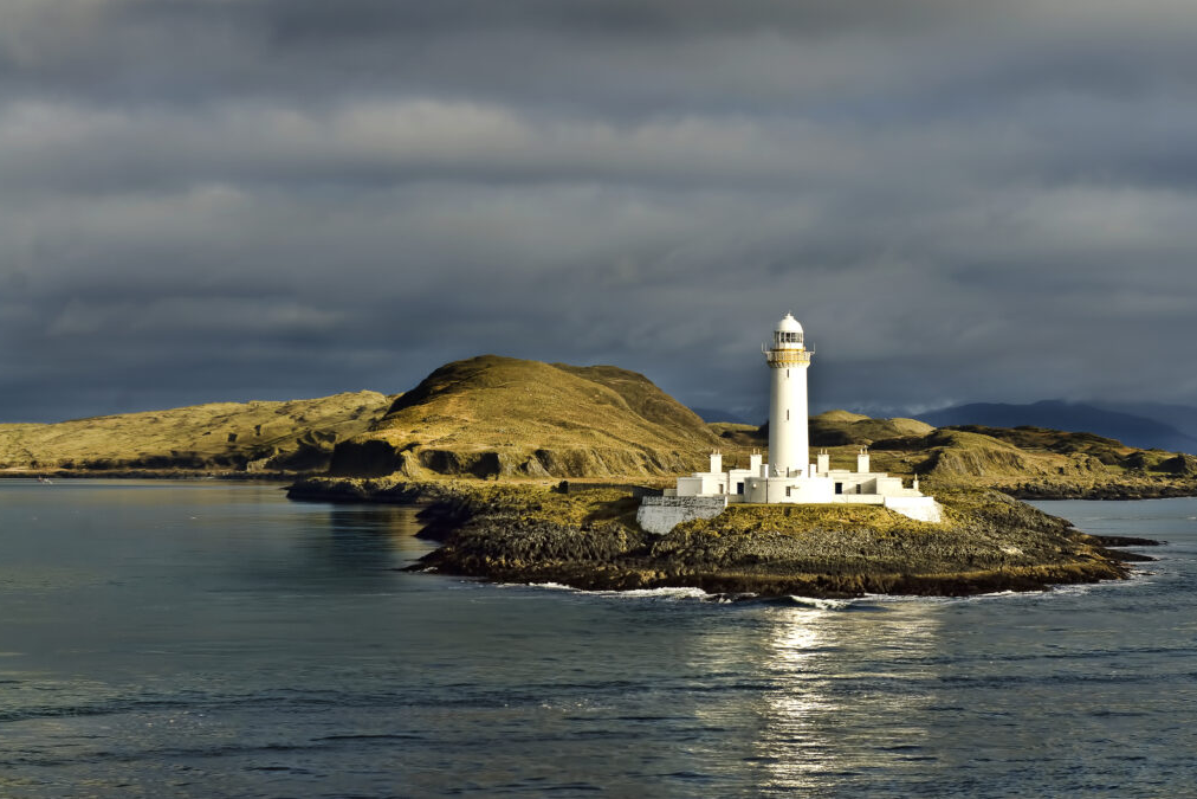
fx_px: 3525
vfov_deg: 12.9
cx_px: 600
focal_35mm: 106
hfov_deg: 19.3
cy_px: 400
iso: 100
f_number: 8
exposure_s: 1/200
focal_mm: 70
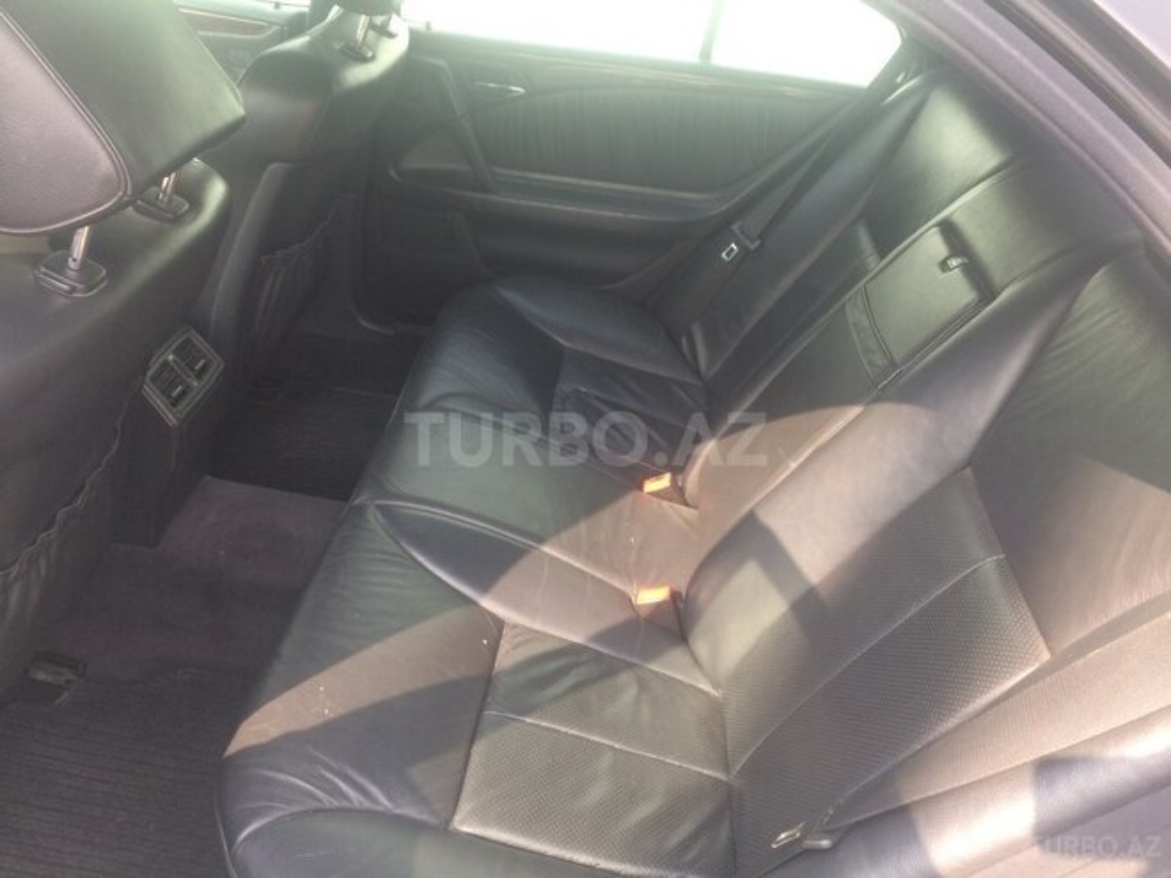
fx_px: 981
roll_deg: -8.1
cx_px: 586
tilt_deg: -31.6
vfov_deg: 48.2
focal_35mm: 29
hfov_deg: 61.7
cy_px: 439
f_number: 2.2
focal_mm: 4.15
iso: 32
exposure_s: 1/109
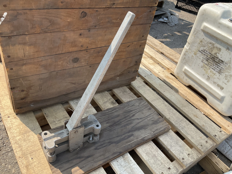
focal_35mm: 29
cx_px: 116
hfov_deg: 61.7
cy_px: 87
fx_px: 194
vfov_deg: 48.2
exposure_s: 1/997
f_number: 1.8
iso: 25
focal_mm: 3
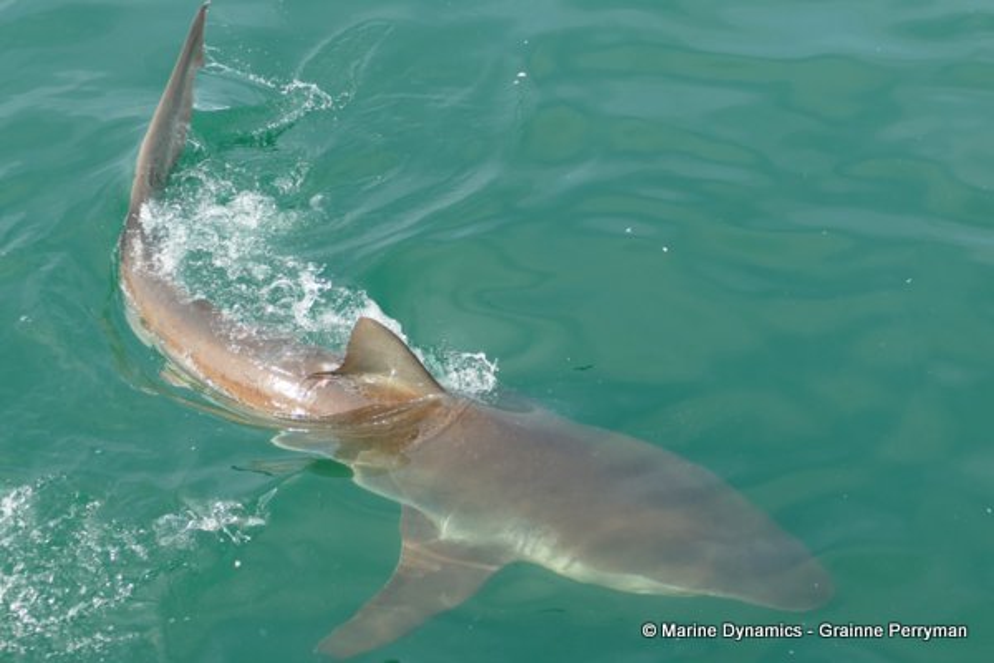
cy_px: 332
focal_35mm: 53
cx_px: 497
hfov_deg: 37.5
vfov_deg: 25.5
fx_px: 1463
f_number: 3.4
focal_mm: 19.47
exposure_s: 1/640
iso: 125
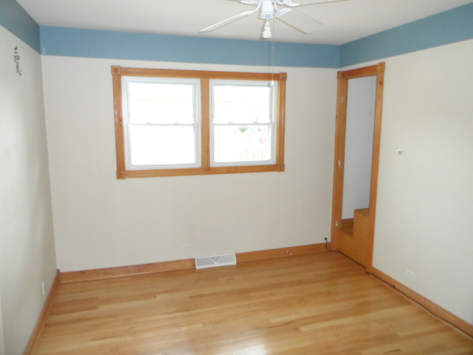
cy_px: 178
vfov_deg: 56.8
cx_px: 236
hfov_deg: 71.6
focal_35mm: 24
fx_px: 328
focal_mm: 4
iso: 480
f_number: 3.2
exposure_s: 1/30
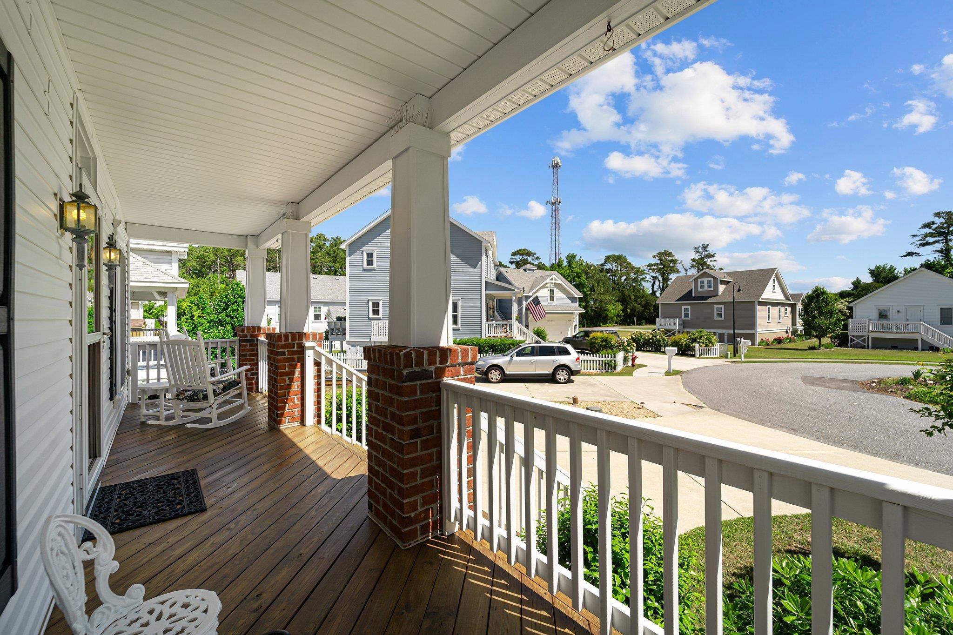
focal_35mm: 14
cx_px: 476
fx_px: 371
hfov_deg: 104.3
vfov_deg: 81.2
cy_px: 318
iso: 100
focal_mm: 14
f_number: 8
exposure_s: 1/400
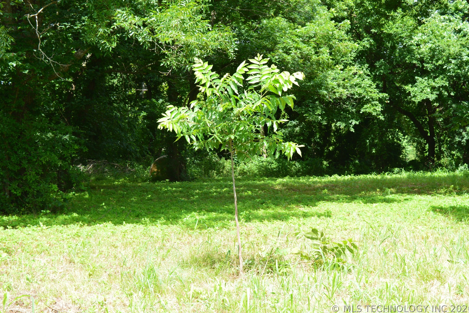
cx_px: 236
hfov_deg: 32.9
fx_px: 795
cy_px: 157
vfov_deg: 22.3
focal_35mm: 61
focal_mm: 40
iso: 400
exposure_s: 1/250
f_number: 10
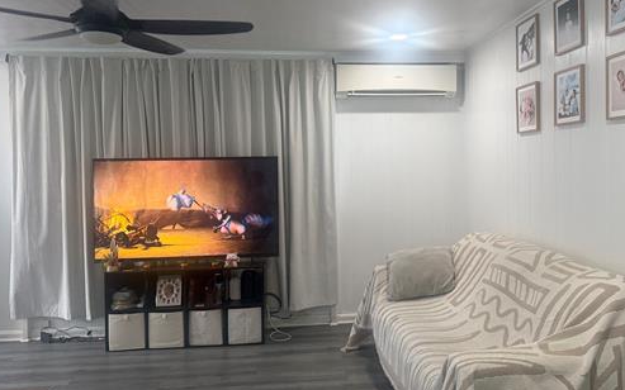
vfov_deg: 38.3
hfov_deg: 58.0
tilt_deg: +2.6
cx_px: 352
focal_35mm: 33
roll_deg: +0.1
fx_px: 562
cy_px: 172
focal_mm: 6.76
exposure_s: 1/120
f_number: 1.78
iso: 160
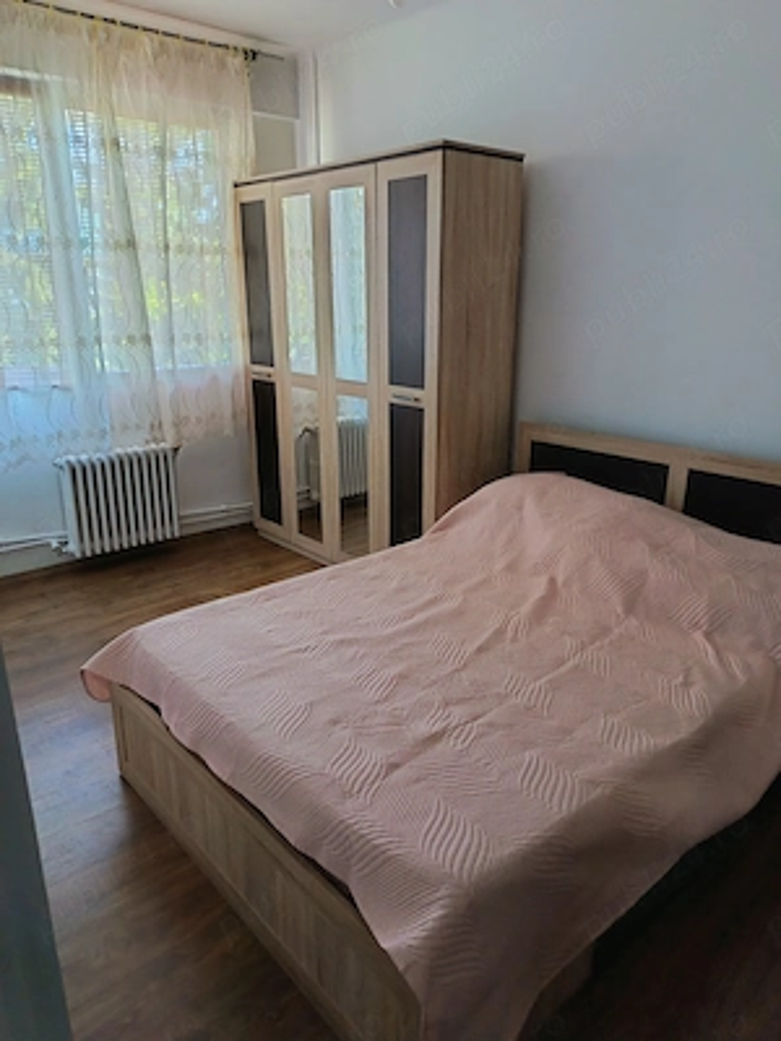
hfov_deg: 56.8
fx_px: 722
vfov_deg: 71.6
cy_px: 520
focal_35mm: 24
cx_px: 390
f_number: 1.75
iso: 1460
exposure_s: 1/33.3
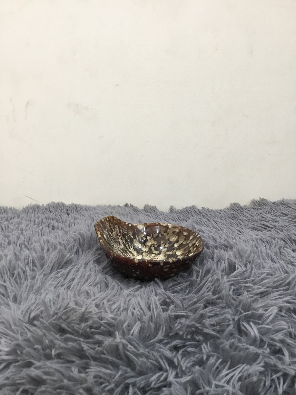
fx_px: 353
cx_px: 148
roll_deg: +1.4
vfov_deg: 58.4
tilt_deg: -12.8
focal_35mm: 31
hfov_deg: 45.4
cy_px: 198
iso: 64
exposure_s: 1/33
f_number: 2.4
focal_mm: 3.3
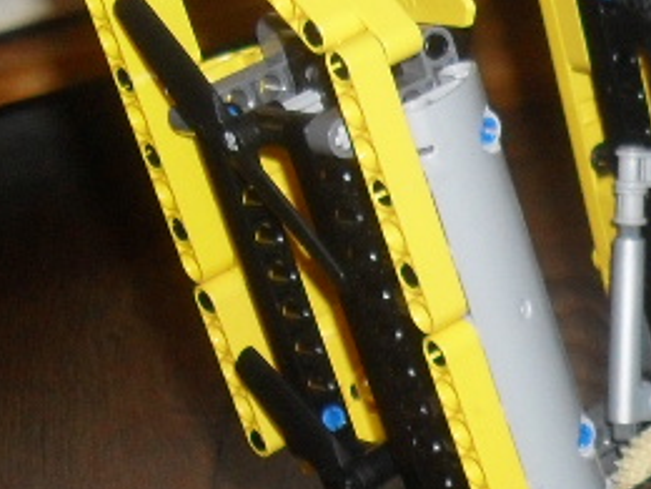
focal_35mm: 138
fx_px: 2595
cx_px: 1212
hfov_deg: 12.8
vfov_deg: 10.6
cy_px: 579
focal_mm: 6.3
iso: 200
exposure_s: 1/45
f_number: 3.2
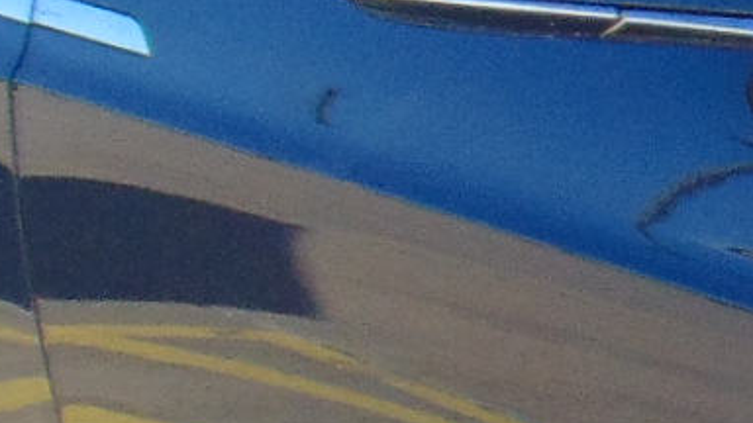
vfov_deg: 6.6
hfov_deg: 10.5
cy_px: 409
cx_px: 1649
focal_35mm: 184
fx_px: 3674
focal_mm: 4.5
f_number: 3
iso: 80
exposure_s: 1/500
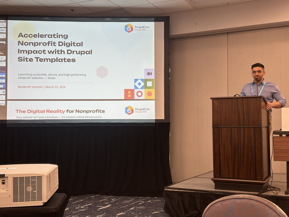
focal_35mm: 48
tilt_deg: +3.2
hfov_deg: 39.7
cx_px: 144
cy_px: 108
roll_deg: +0.4
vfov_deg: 30.3
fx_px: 401
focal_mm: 6.86
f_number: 1.78
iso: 80
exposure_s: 1/120
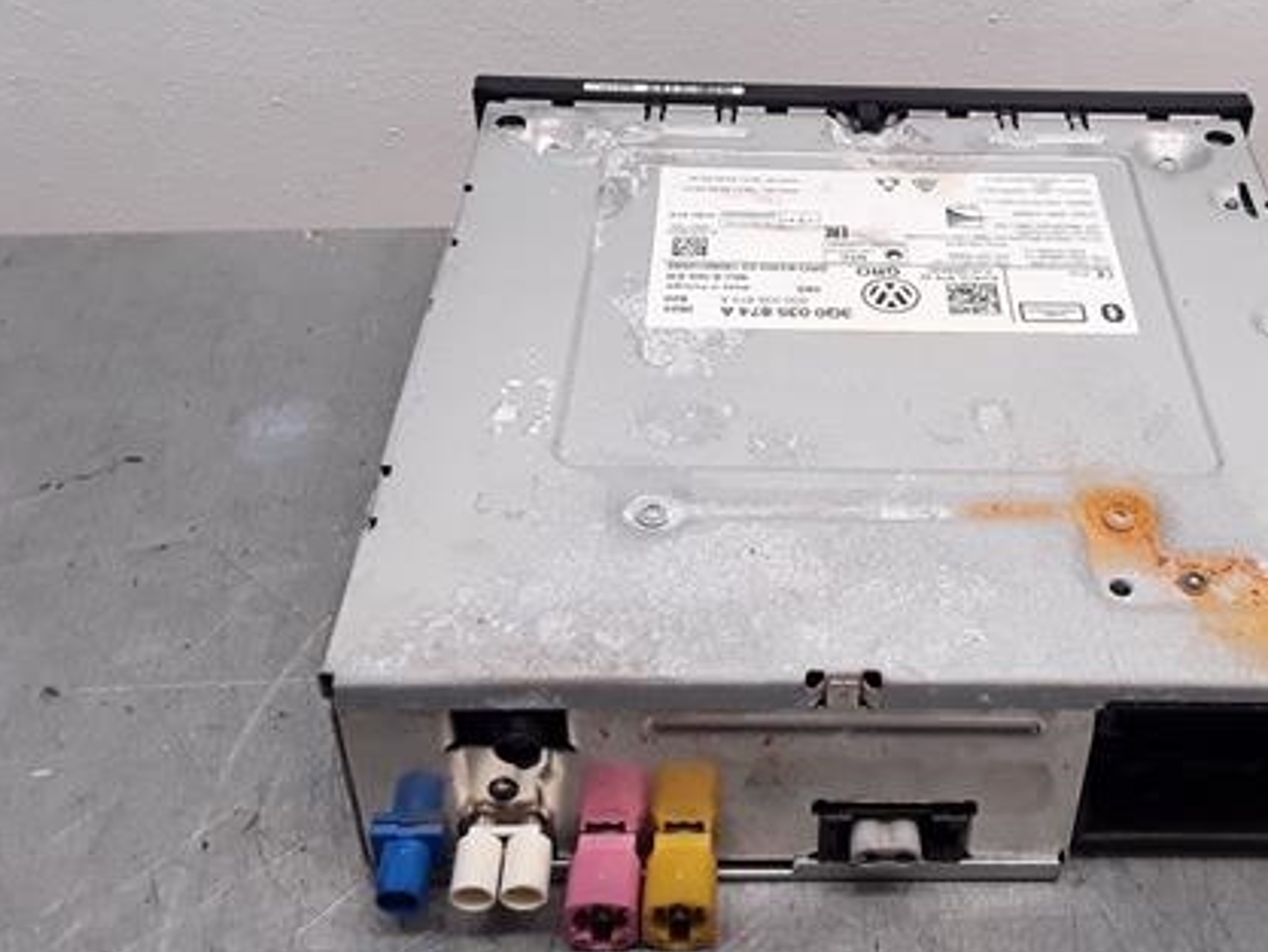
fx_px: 1576
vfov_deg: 33.5
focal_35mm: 43
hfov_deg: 43.2
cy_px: 368
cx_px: 842
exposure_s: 1/182
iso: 100
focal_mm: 2.91
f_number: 1.9
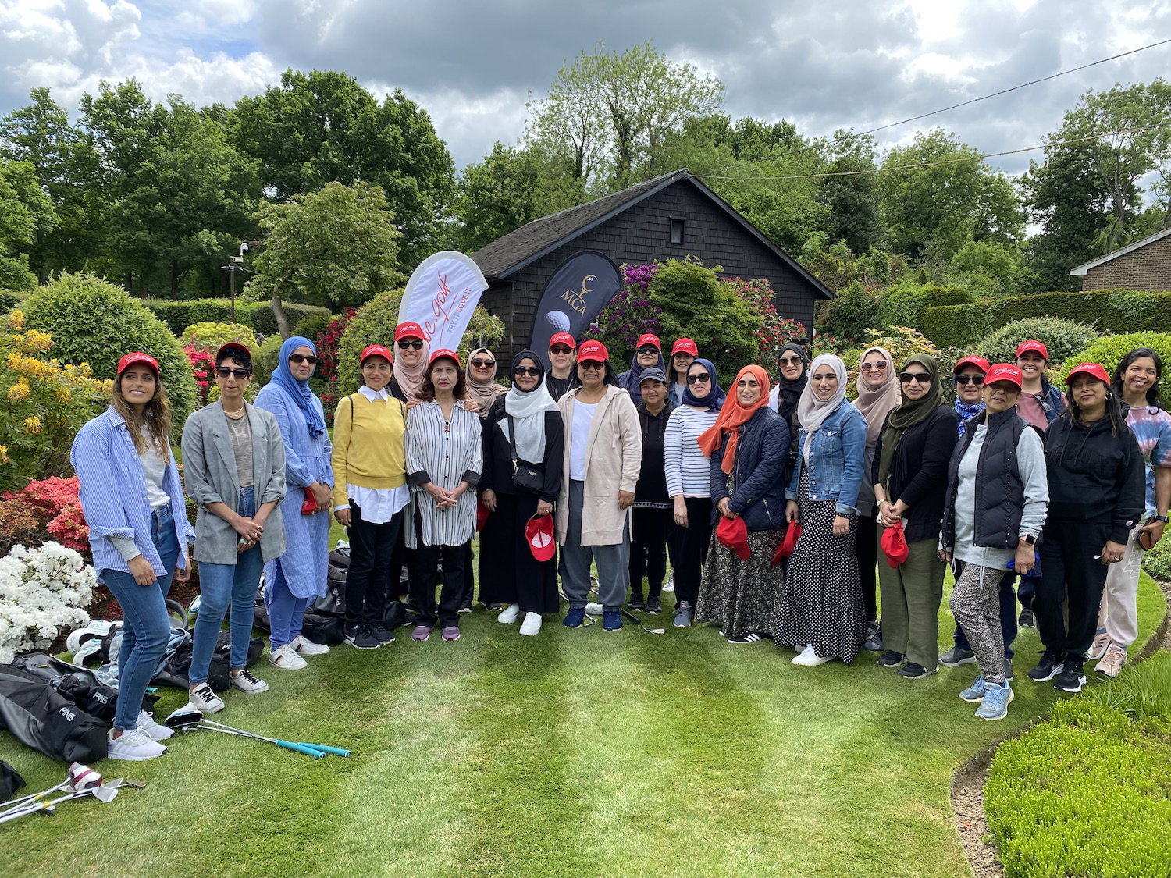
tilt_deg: -4.9
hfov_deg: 67.3
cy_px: 439
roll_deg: -1.6
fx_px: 880
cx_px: 586
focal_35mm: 26
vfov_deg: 53.1
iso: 32
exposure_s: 1/927
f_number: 1.8
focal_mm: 4.25
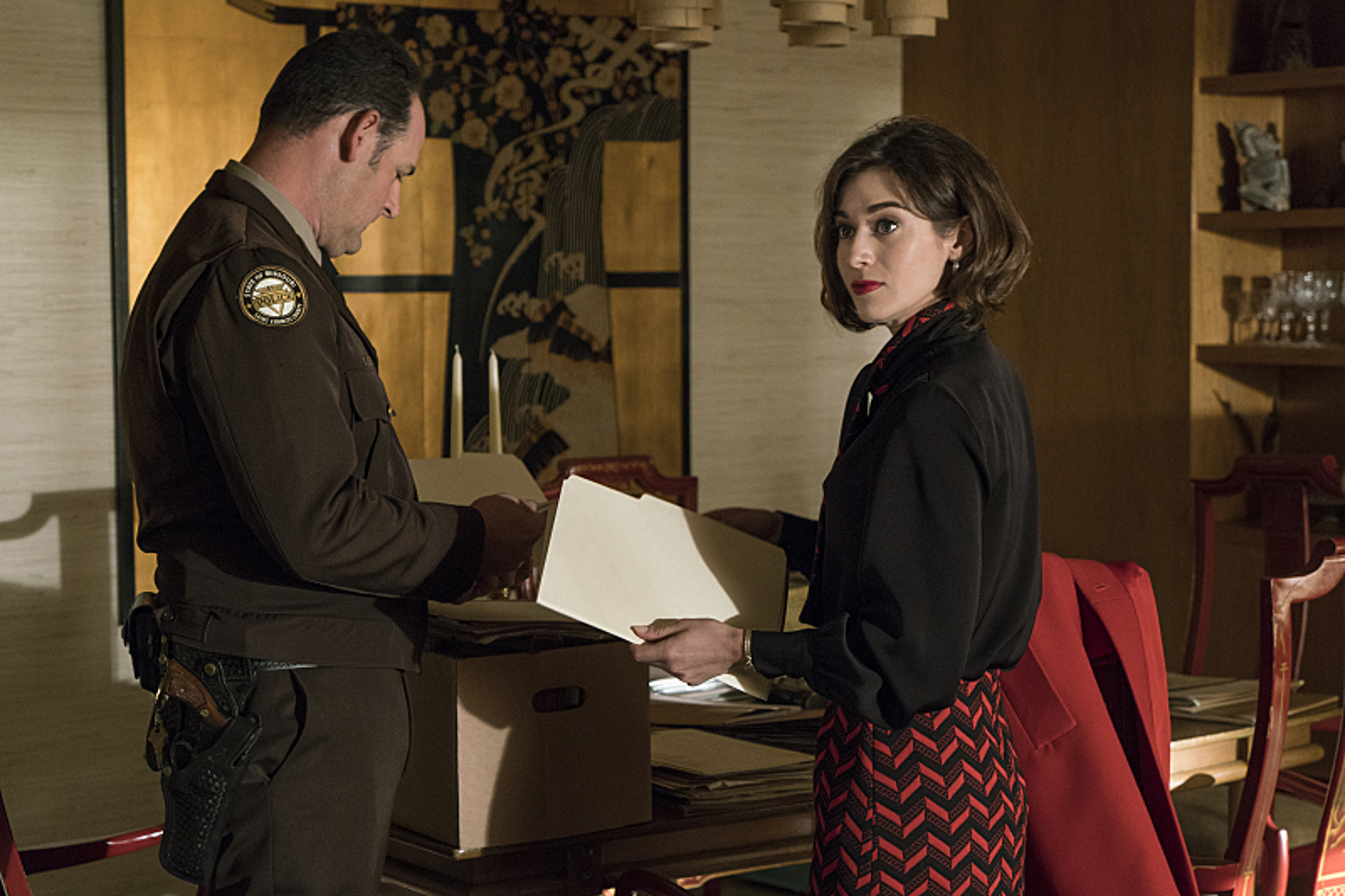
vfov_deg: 20.9
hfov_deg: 31.0
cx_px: 672
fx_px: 2428
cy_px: 448
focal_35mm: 65
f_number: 5
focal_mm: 65
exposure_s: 1/60
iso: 2500
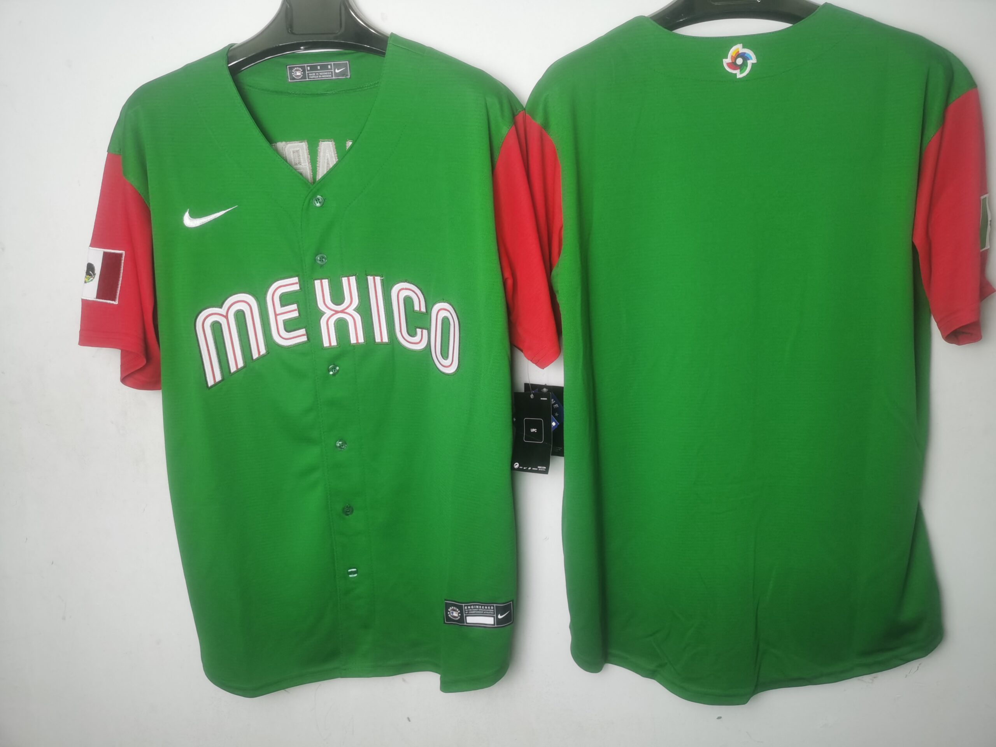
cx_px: 498
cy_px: 374
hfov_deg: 65.3
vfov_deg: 51.4
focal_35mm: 27
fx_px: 777
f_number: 1.8
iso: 125
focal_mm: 5.58
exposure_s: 1/50
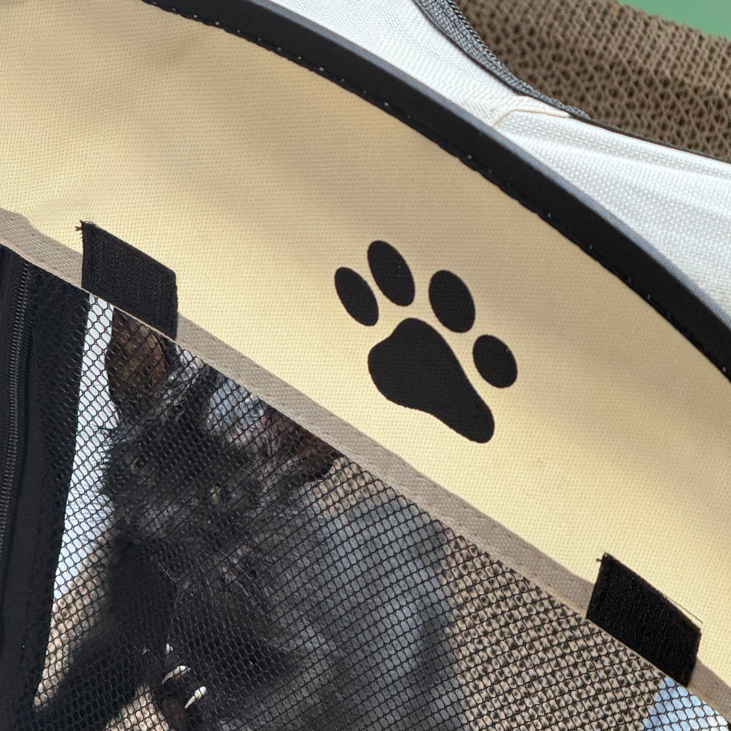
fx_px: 3918
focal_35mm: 164
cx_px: 321
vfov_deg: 10.6
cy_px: 479
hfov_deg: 10.7
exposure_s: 1/80
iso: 250
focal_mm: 15.66
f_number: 2.8
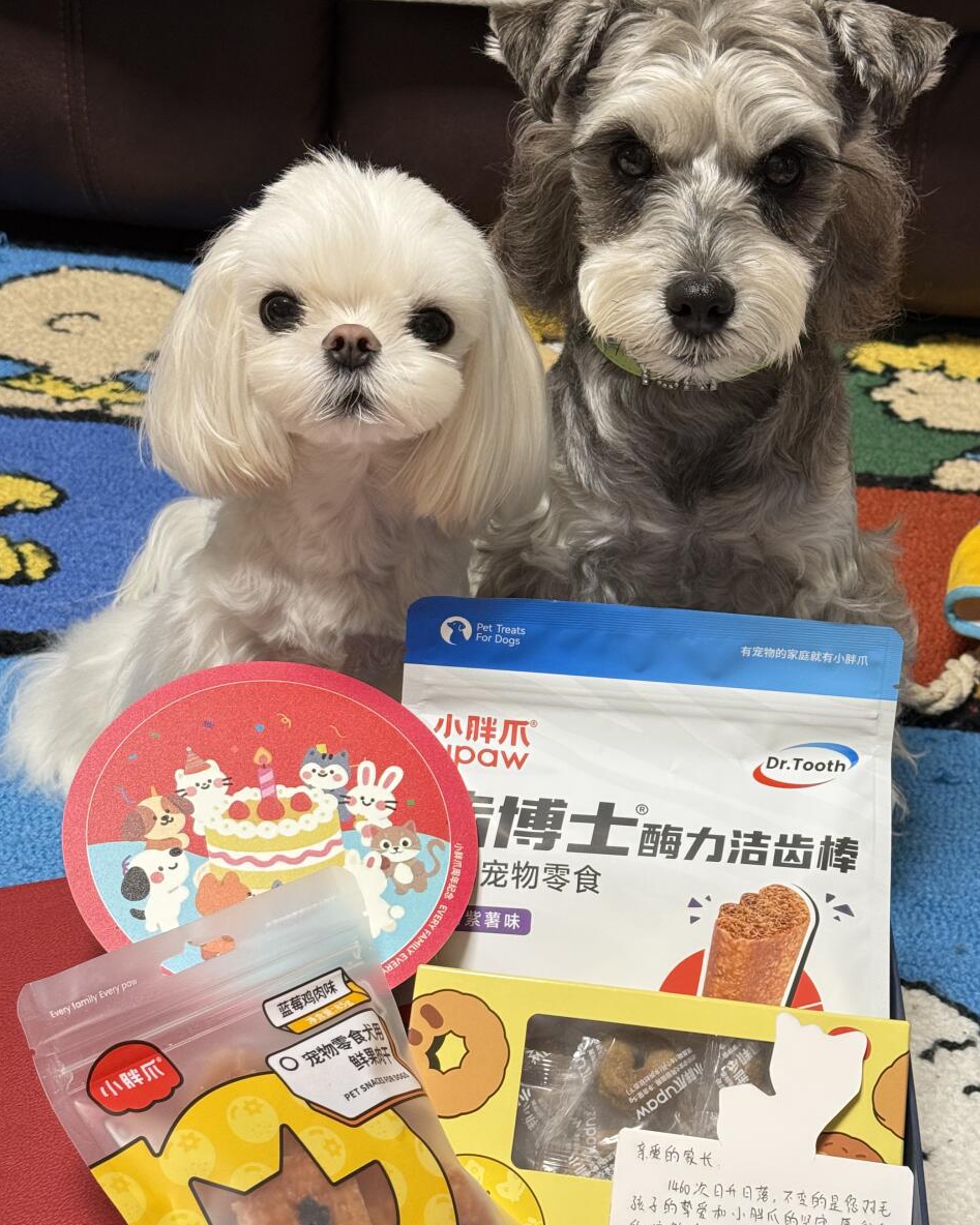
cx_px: 531
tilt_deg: -31.1
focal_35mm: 57
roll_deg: -4.7
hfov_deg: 26.7
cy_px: 645
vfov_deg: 33.0
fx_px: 2067
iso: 200
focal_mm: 6.76
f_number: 1.78
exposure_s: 1/50
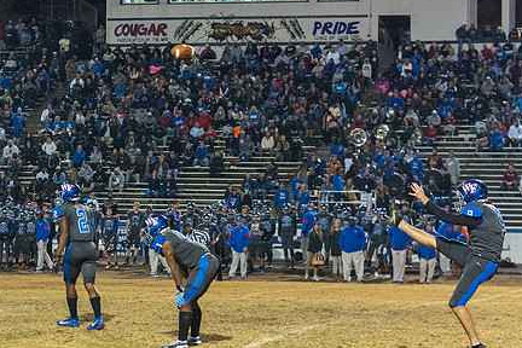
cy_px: 244
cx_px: 167
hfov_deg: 15.8
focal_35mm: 129
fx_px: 1870
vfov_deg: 10.6
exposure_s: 1/800
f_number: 2.8
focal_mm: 70
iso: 8000
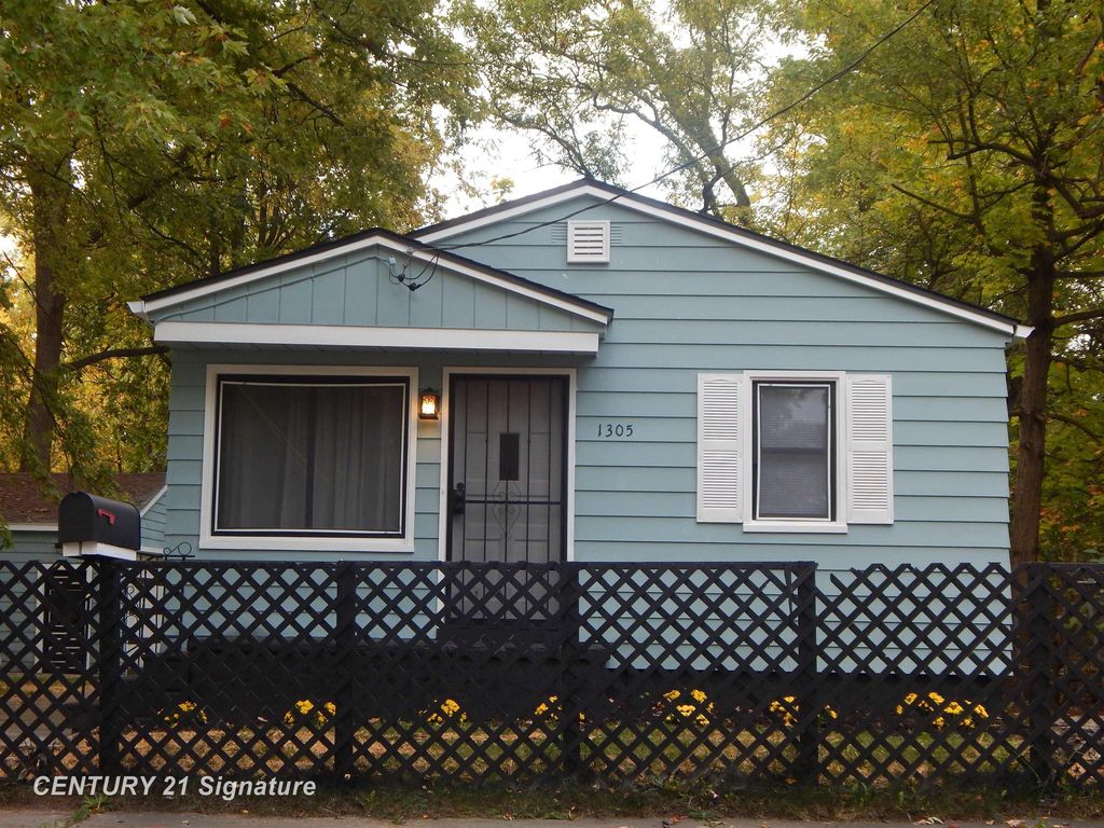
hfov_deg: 35.5
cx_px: 552
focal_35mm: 54
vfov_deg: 27.0
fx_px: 1722
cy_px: 414
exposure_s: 1/100
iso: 125
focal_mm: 9.7
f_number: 3.8
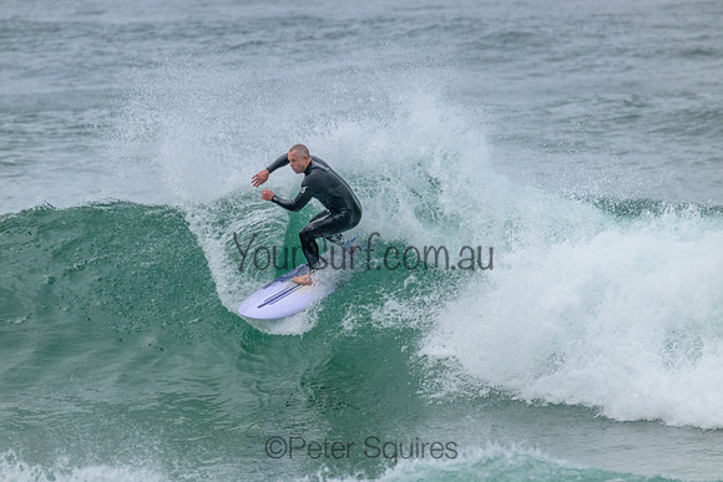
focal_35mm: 800
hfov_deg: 2.6
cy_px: 241
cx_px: 362
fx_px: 16070
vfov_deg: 1.7
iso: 2500
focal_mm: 800
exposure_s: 1/1600
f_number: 11
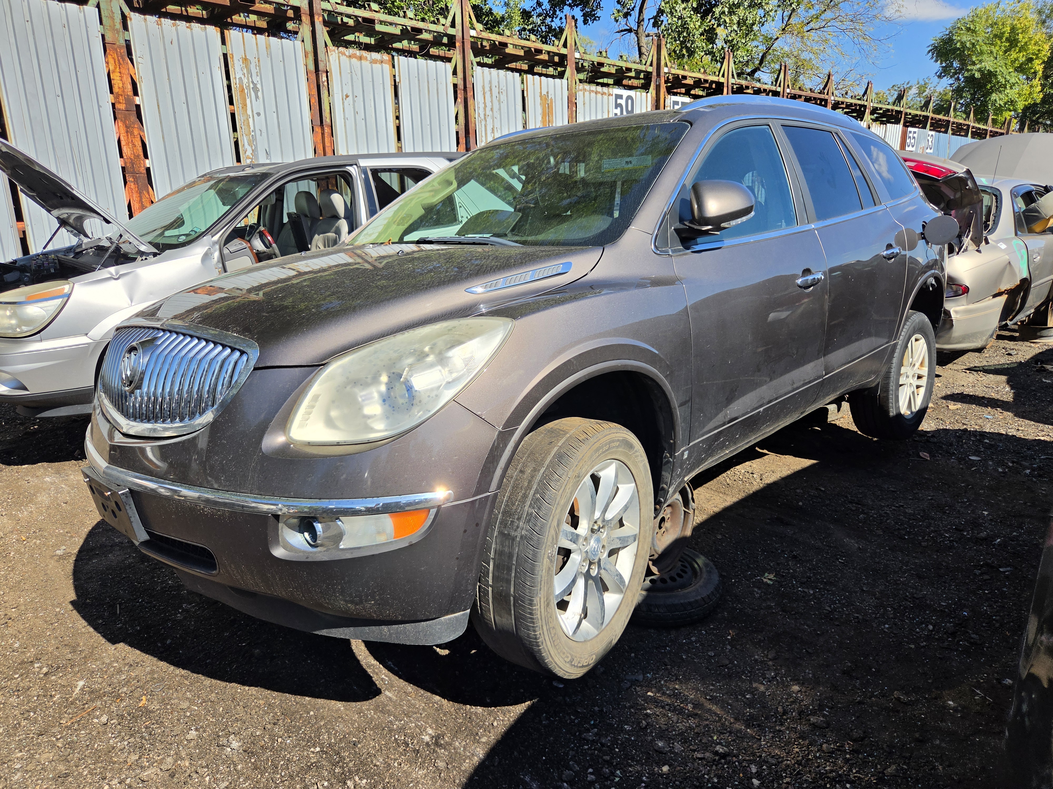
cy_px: 394
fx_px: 700
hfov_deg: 73.9
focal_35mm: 23
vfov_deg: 58.9
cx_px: 526
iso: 80
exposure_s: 1/5259
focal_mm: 5.4
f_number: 1.8
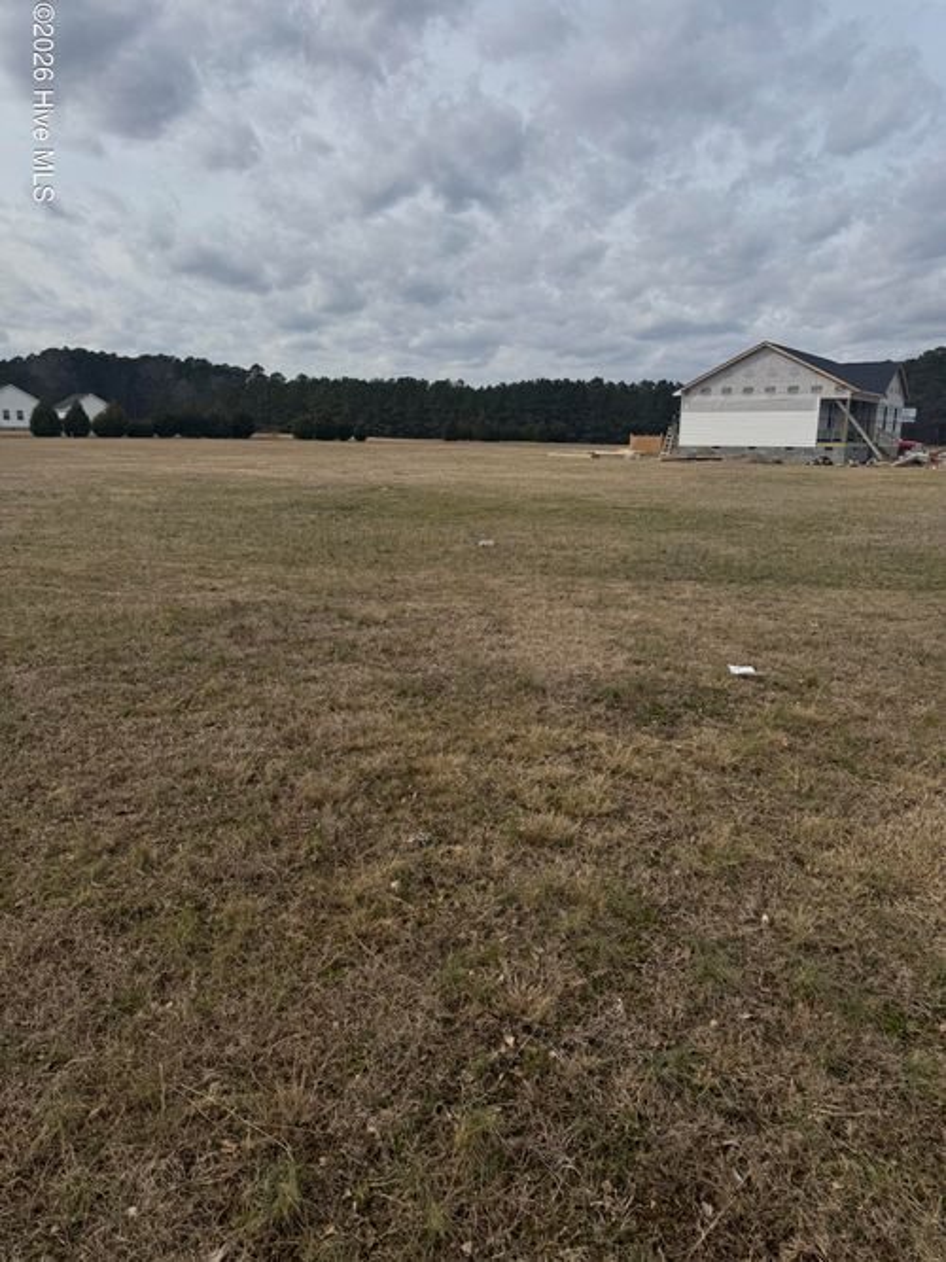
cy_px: 631
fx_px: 875
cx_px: 473
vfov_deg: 71.6
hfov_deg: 56.8
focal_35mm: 24
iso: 64
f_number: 1.78
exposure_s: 1/12346
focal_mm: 6.76
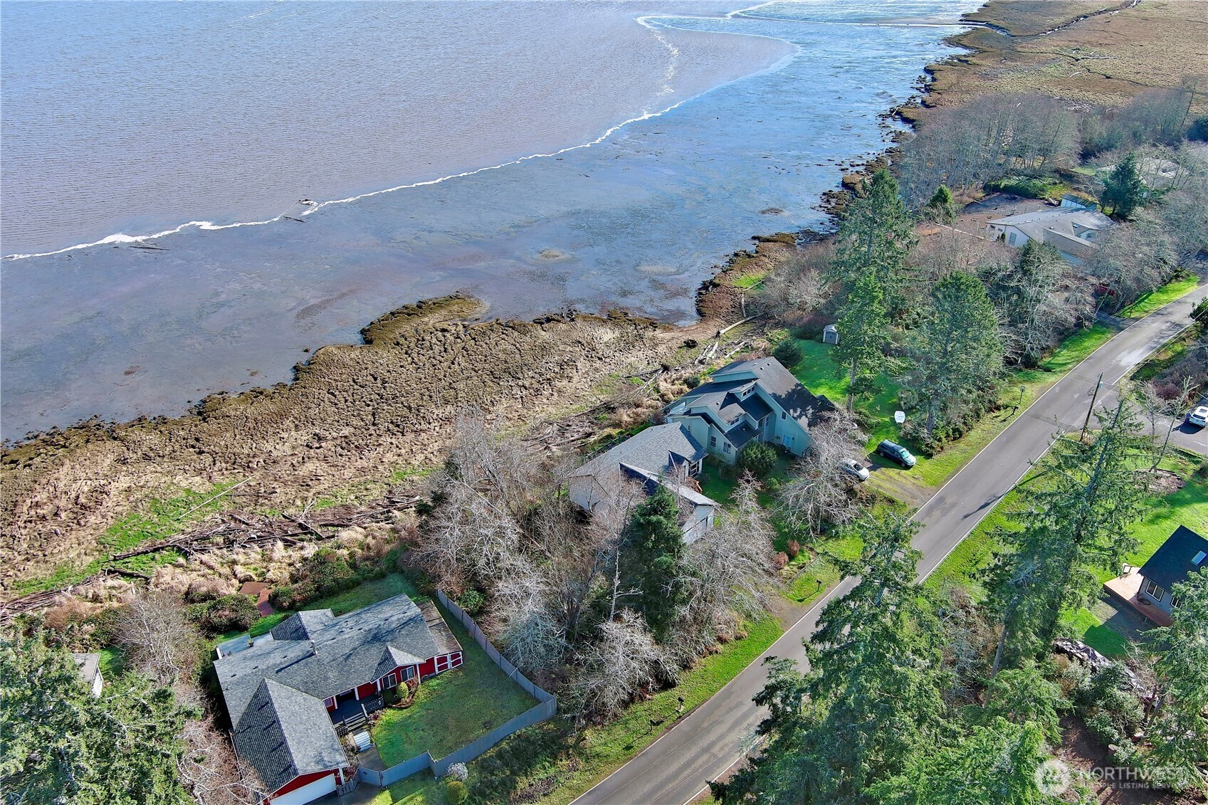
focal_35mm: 29
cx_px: 604
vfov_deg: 45.0
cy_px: 402
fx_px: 973
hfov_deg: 63.7
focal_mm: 10.57
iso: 100
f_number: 2.8
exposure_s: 1/442
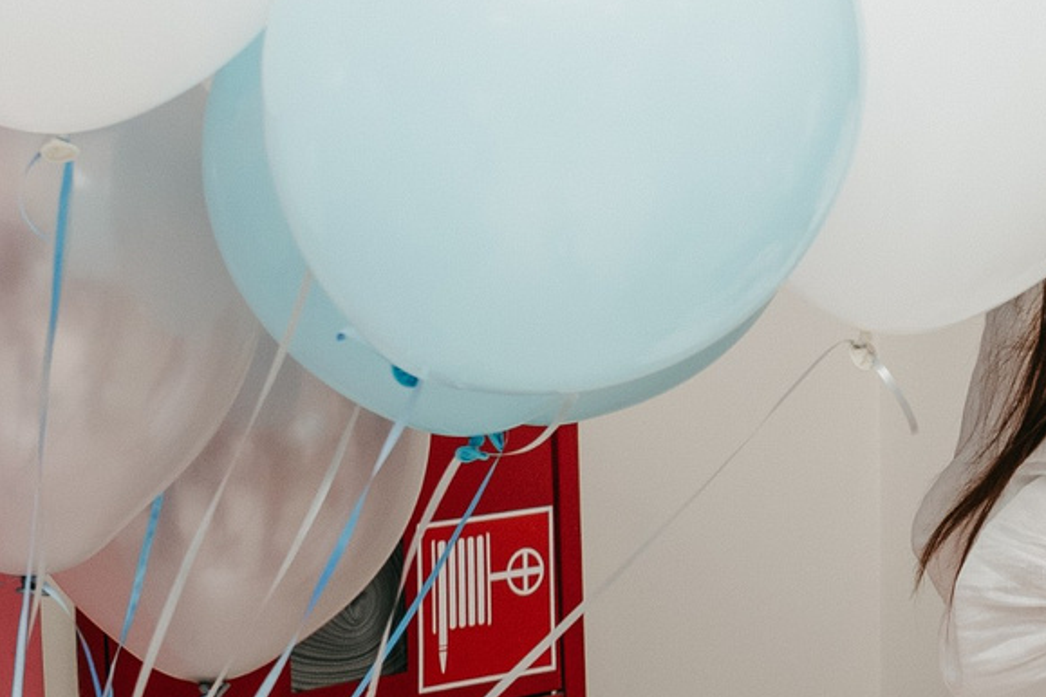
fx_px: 3951
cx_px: 1443
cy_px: 461
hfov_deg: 14.3
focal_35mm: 136
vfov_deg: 10.1
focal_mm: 29
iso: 160
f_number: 4
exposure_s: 1/160
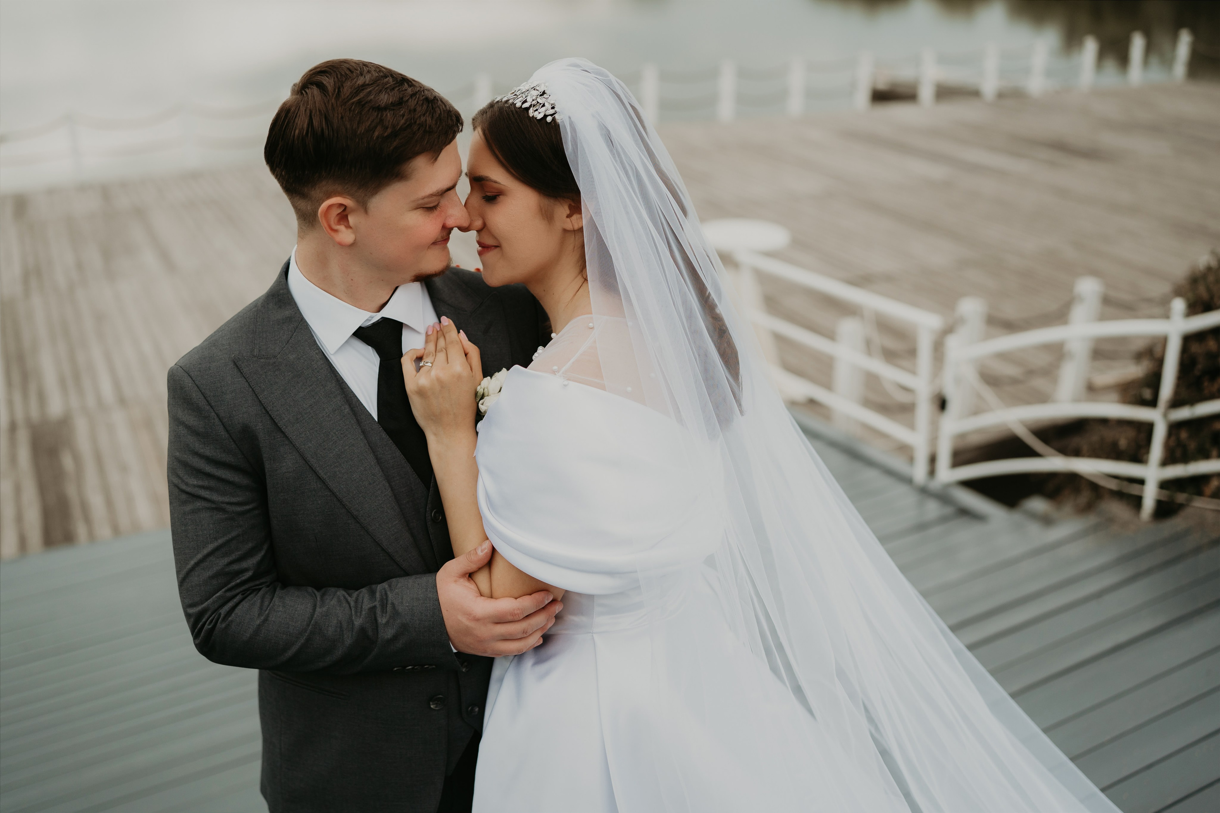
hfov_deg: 54.4
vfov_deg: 37.9
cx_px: 610
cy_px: 406
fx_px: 1186
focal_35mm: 35
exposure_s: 1/8000
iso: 250
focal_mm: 35
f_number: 1.8
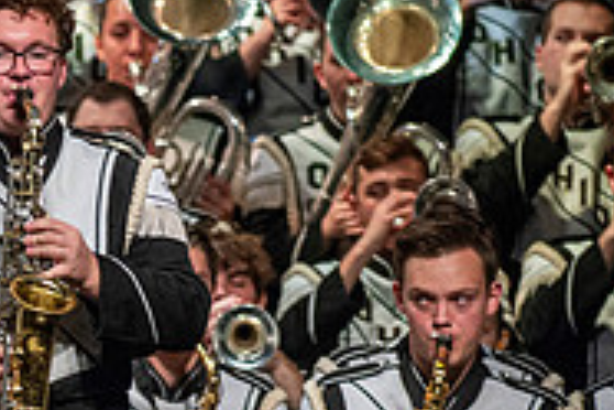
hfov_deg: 2.2
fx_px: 15980
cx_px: -261
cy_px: 463
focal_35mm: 937
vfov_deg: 1.5
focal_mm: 300
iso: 5000
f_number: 5.6
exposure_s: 1/400
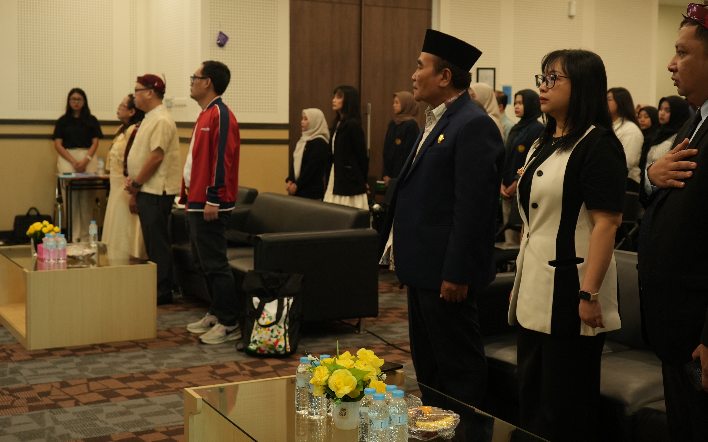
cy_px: 177
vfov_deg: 25.8
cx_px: 397
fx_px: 965
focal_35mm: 50
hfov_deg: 40.2
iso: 1250
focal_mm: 40
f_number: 5
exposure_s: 1/60
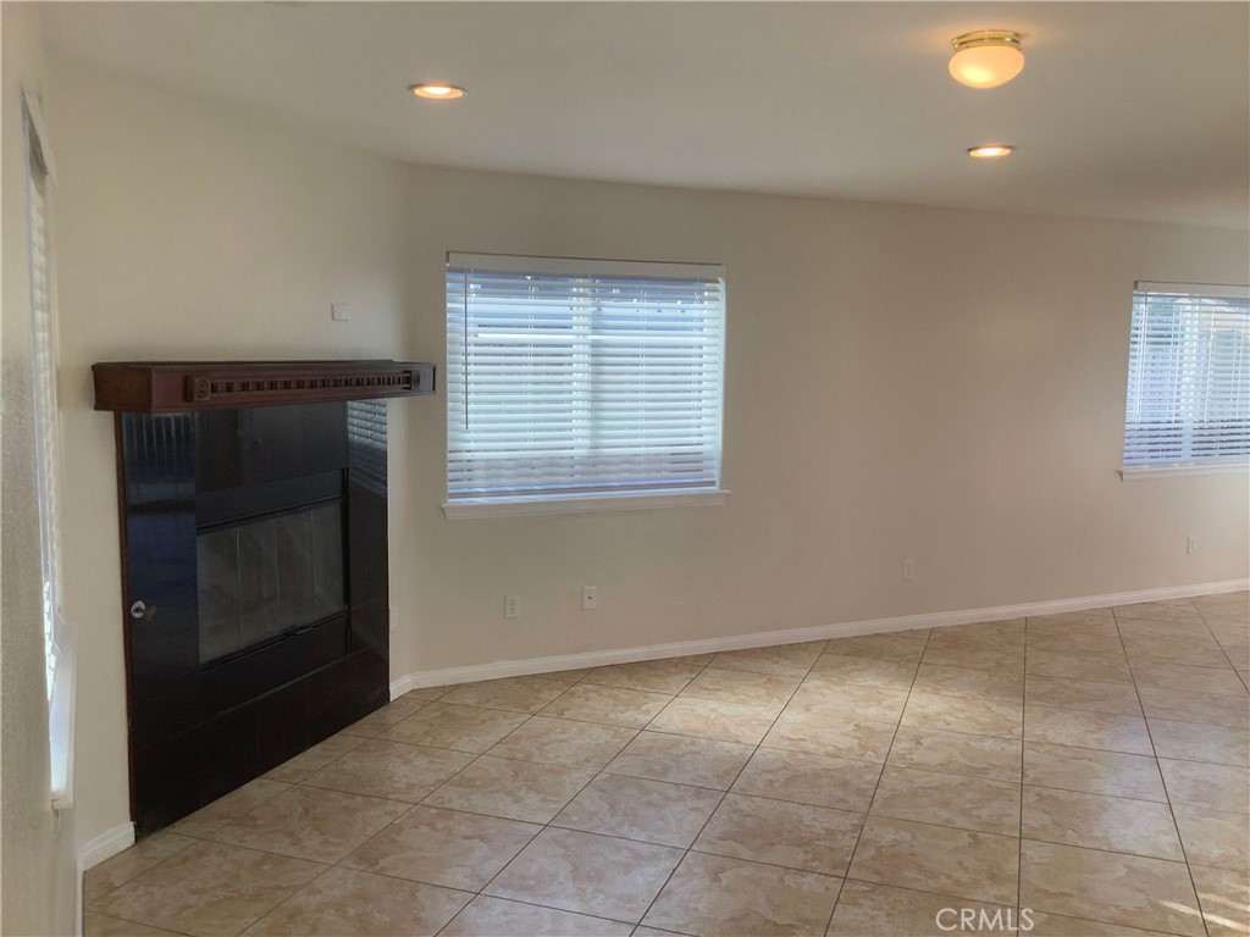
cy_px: 468
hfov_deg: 58.4
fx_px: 1119
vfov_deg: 45.4
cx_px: 625
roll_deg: -0.3
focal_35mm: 31
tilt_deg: -6.3
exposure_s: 1/120
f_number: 2.4
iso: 32
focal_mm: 3.3
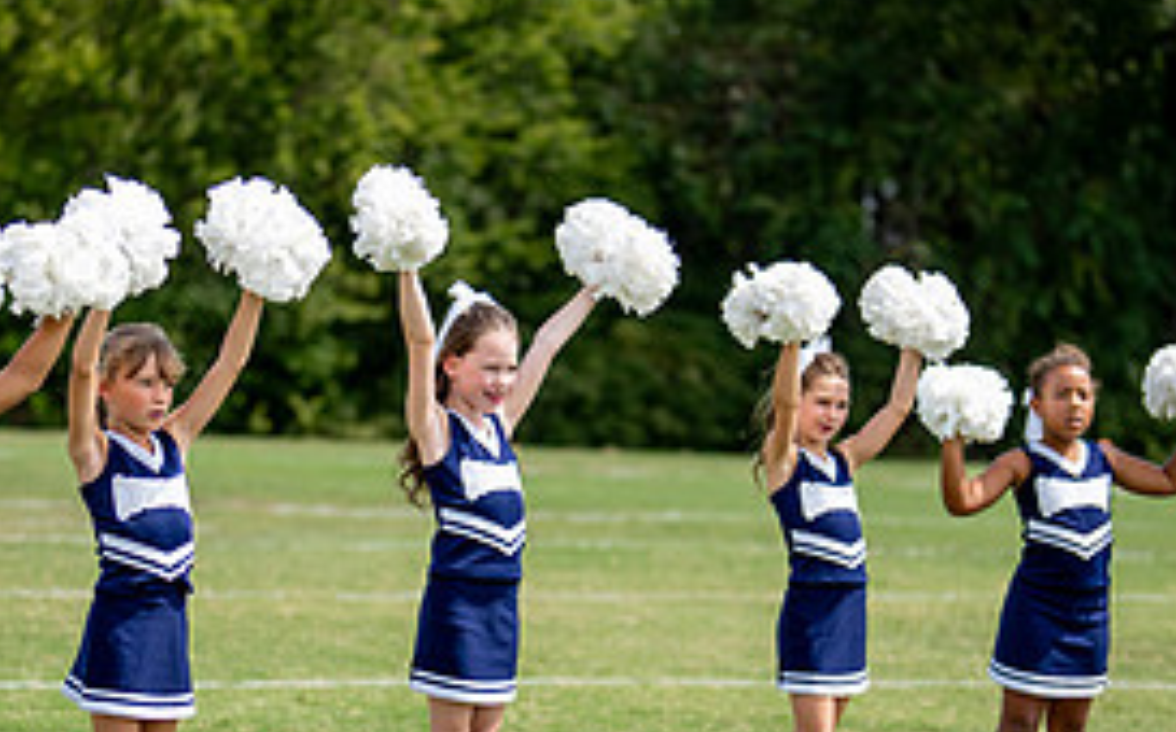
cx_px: 520
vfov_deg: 8.9
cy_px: 584
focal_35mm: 146
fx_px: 4674
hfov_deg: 14.3
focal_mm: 50
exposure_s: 1/6400
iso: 100
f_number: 1.2
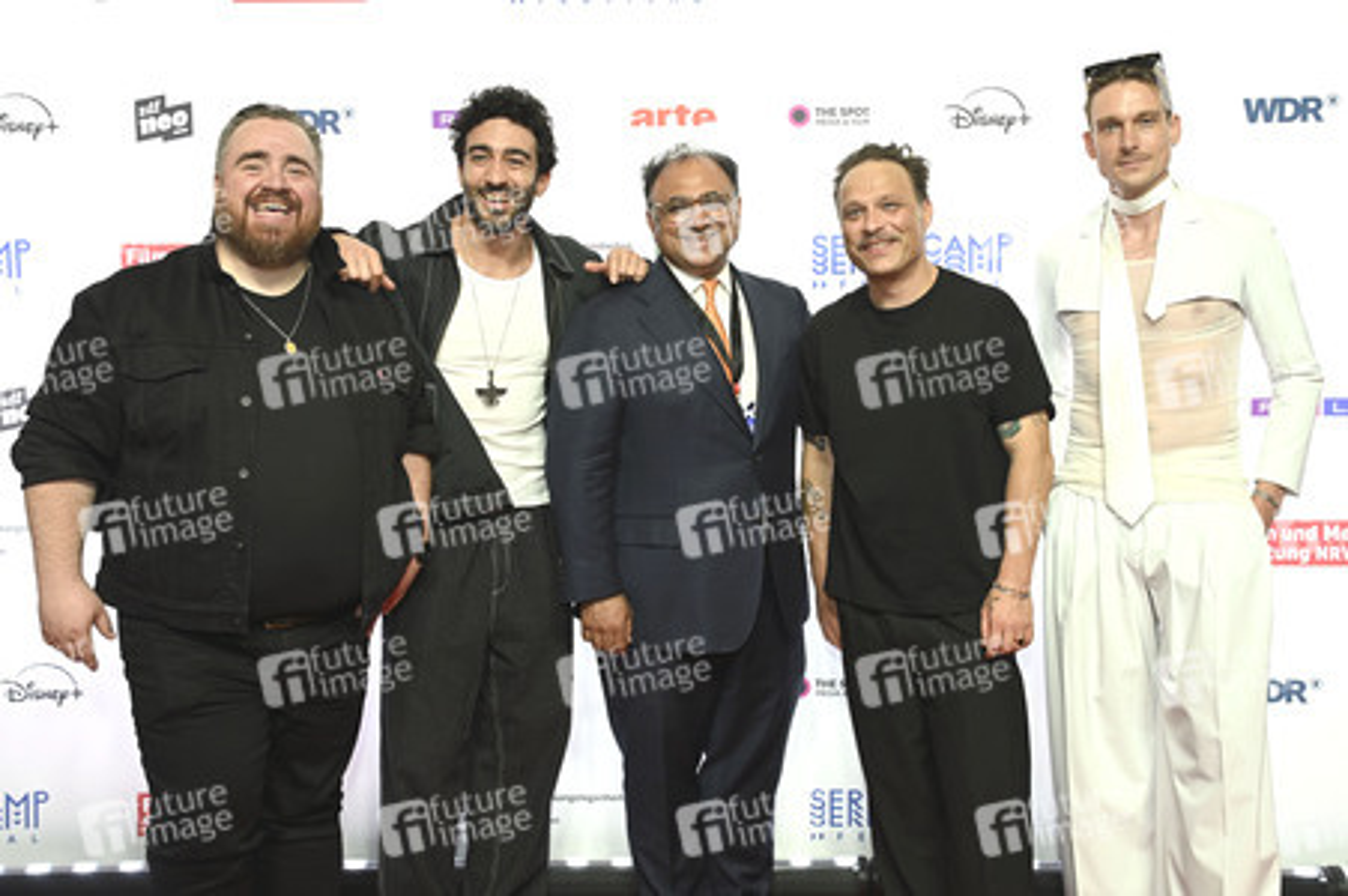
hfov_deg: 49.6
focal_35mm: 39
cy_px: 448
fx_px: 1459
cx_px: 674
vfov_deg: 34.2
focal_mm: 39
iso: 1600
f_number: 5
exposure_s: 1/200
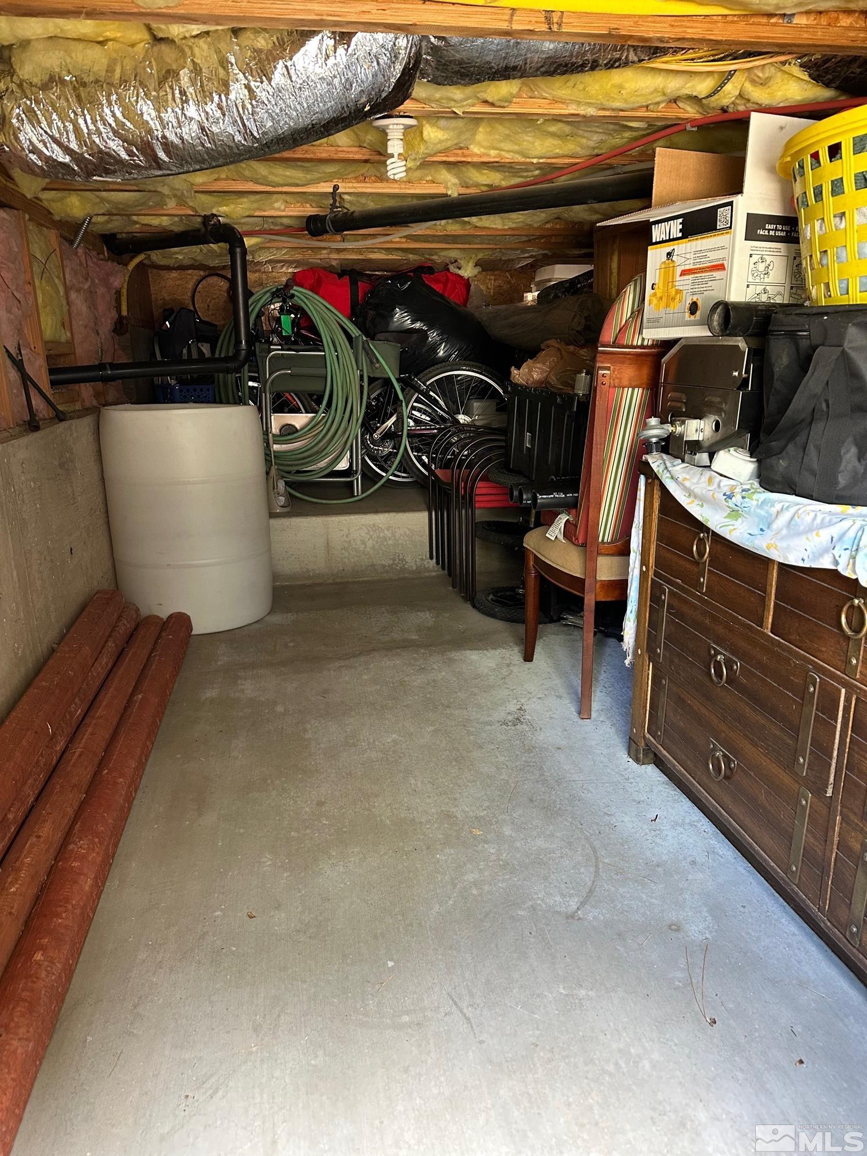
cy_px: 578
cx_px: 434
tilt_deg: -15.5
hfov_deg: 56.8
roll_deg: +1.6
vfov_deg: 71.6
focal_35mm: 24
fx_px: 801
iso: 320
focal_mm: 6.86
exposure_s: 1/60
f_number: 1.78
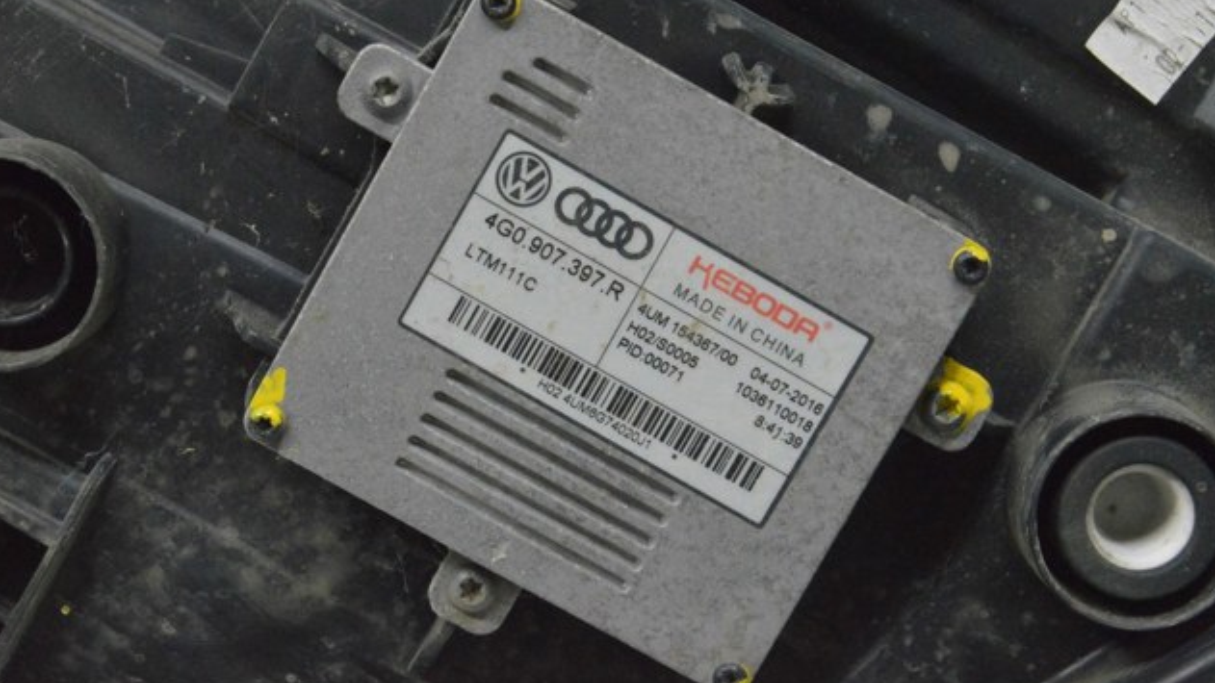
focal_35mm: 88
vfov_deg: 13.8
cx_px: 608
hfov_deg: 24.3
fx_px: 2820
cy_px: 301
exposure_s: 1/15
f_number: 20
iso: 6400
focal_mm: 55
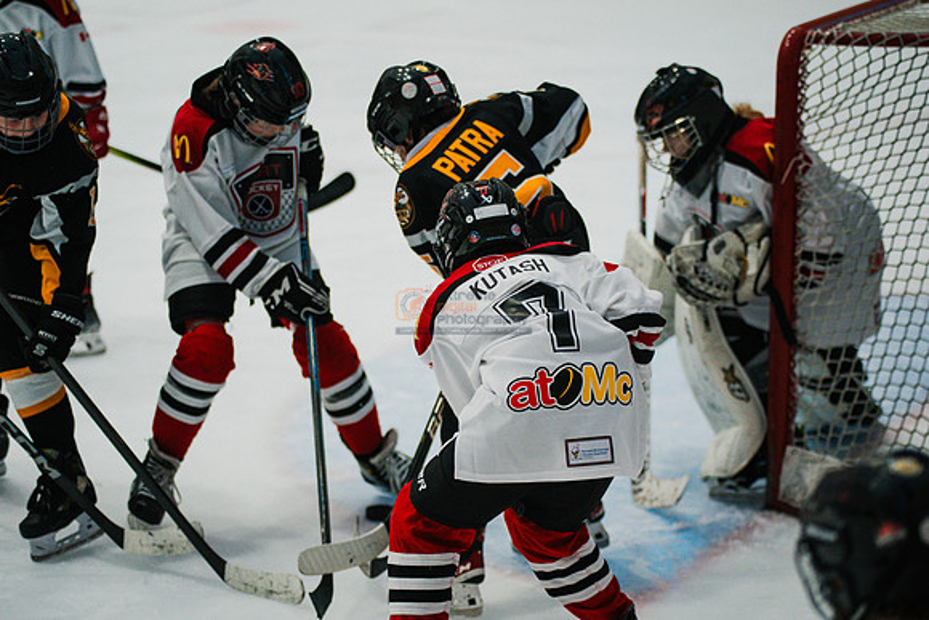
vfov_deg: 11.4
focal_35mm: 120
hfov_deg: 17.1
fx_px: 3097
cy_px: 310
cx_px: 464
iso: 3200
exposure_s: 1/1600
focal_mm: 120
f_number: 3.2
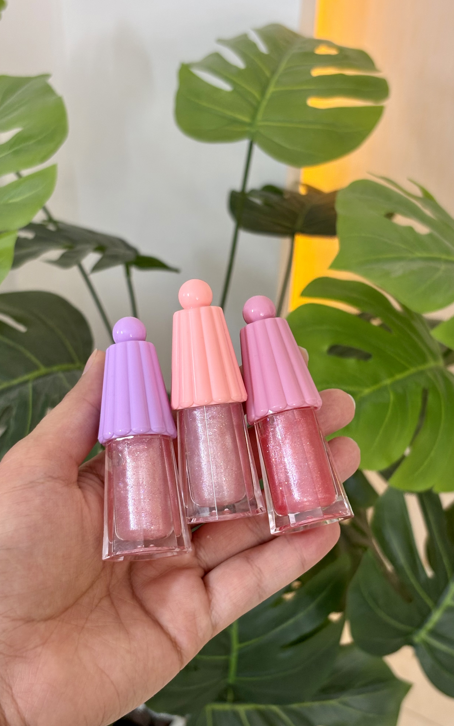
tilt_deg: -40.5
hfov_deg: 23.1
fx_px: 1109
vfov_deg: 36.3
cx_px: 199
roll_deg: -0.6
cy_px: 360
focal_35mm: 56
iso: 100
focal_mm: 5.96
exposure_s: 1/50
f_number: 1.6
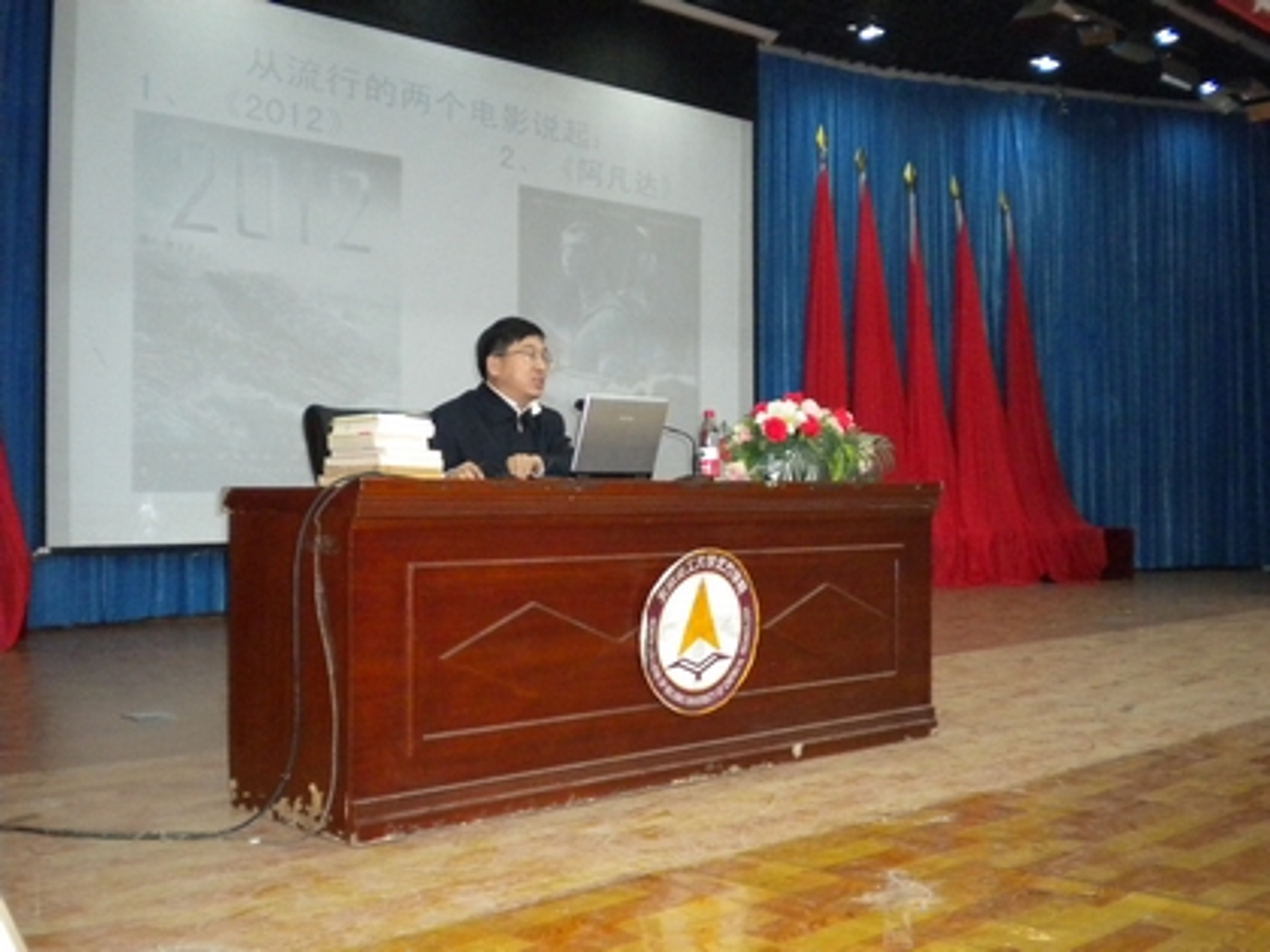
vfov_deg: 35.1
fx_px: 1504
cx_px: 635
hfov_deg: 45.8
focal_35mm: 41
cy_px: 476
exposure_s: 1/30
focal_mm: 7.4
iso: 690
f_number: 3.5
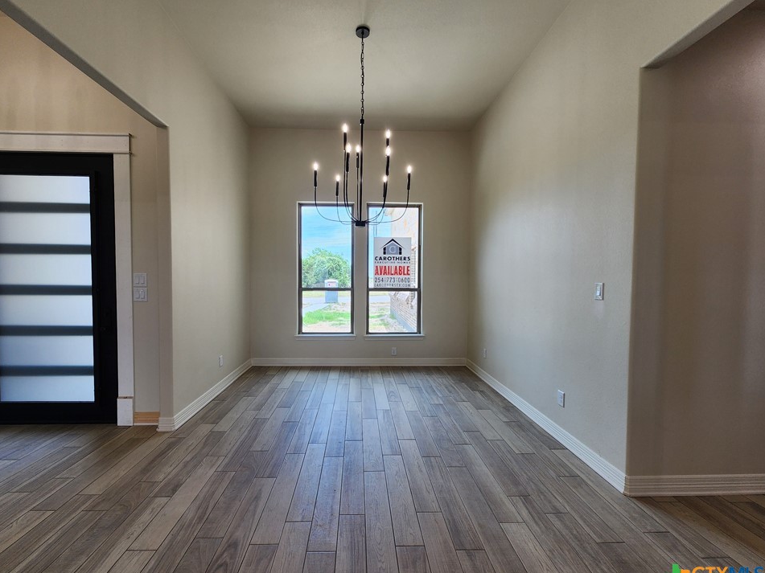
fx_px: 309
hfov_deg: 102.0
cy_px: 295
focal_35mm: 14
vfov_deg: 85.6
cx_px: 372
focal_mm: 2.2
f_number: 2.2
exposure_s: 1/120
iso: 64
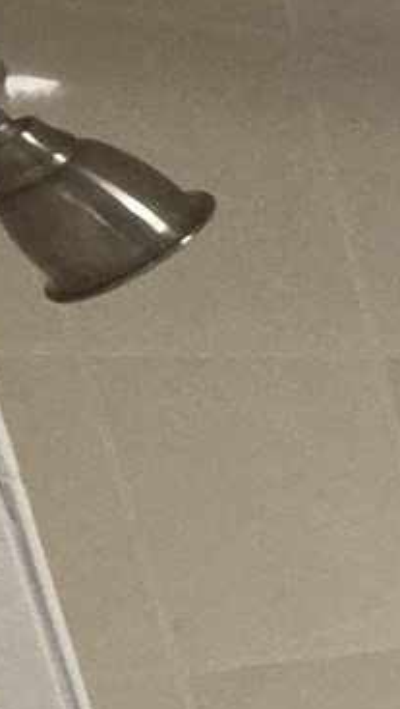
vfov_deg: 23.5
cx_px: 1766
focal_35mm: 79
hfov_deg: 7.3
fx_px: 1487
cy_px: 937
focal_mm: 2.2
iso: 200
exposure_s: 1/60
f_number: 2.2
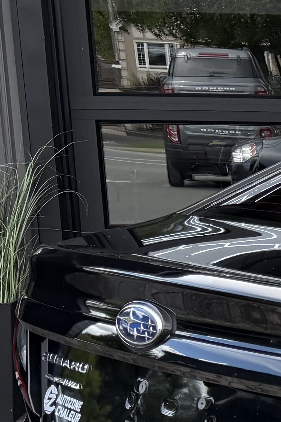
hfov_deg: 10.7
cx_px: 628
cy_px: 424
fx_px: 1323
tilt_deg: -12.9
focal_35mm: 113
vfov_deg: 17.7
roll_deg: -0.6
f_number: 1.78
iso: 80
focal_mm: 6.76
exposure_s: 1/1005
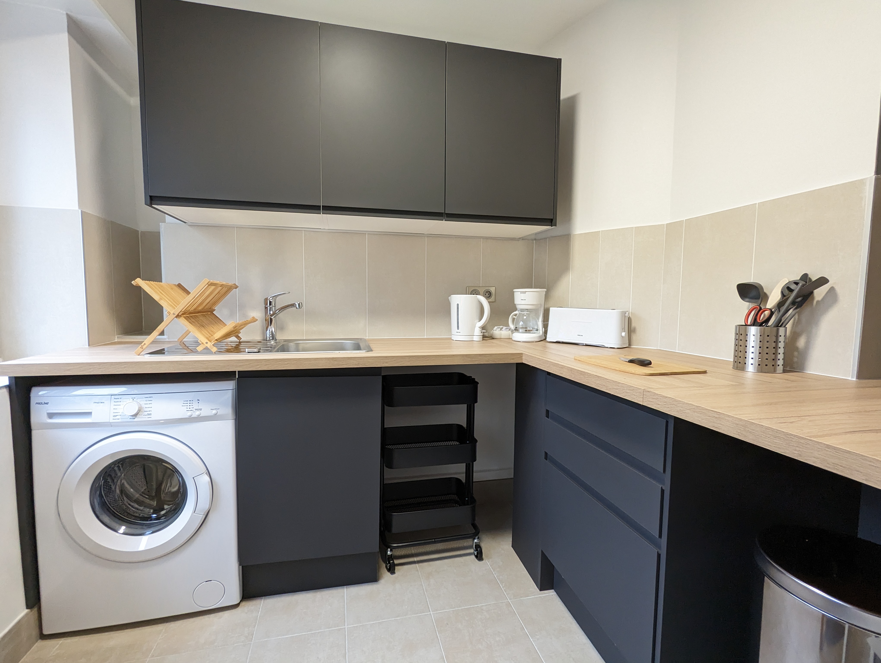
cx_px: 440
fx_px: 408
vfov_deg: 78.2
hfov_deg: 94.4
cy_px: 332
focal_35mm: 16
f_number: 2.2
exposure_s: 1/50
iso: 401
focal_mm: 2.35
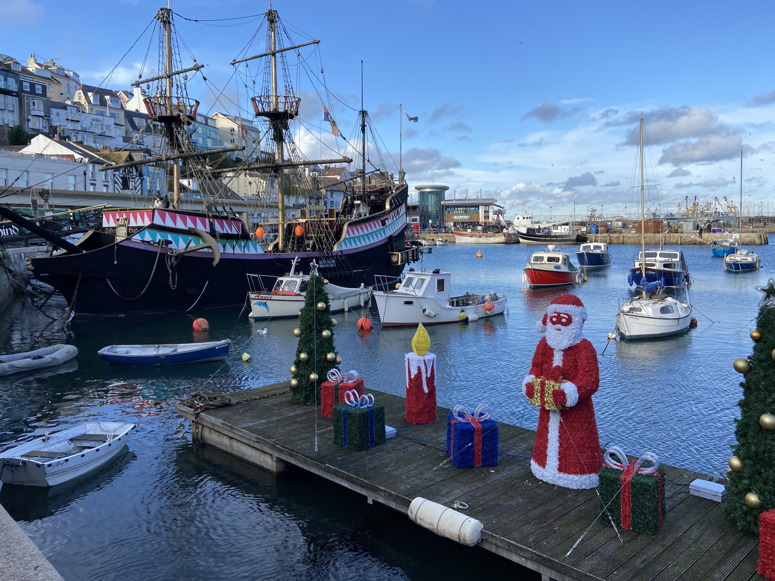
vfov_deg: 48.2
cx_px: 398
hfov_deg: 61.7
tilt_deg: -2.7
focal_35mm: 29
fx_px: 649
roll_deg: +0.6
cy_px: 264
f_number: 1.8
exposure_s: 1/1346
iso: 32
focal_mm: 4.25
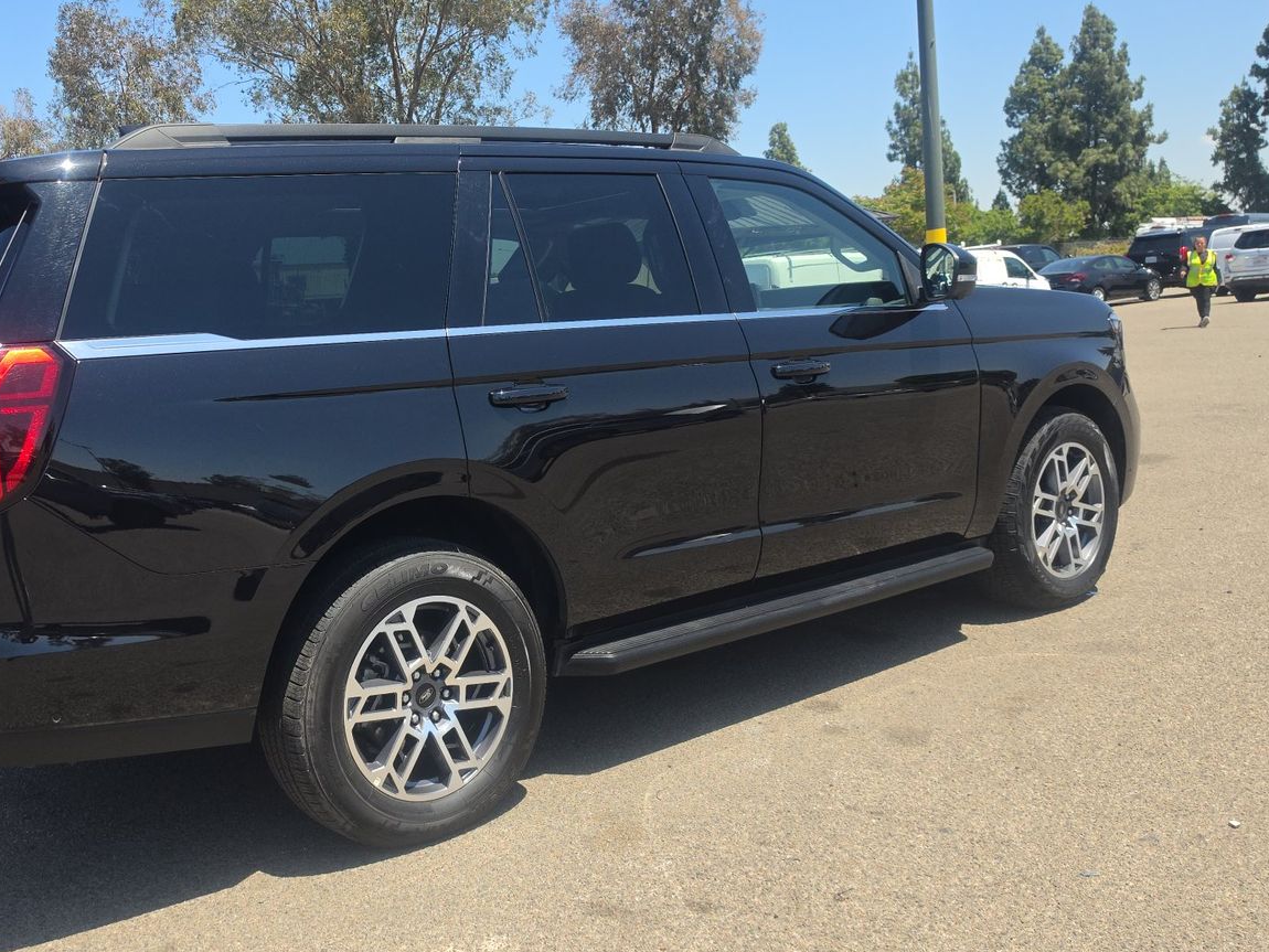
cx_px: 441
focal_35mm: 32
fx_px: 1173
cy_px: 484
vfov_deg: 44.2
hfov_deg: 55.8
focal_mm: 6.5
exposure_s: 1/3092
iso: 63
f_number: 1.4
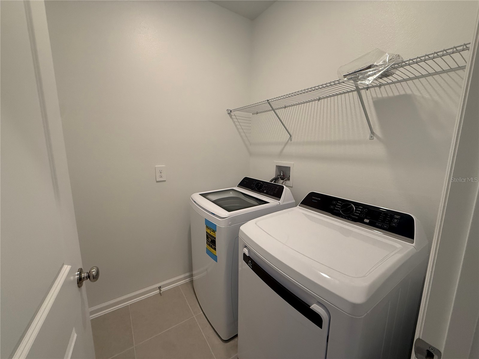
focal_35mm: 14
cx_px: 240
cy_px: 180
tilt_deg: -8.2
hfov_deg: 102.1
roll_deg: -0.1
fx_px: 194
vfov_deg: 85.7
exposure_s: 1/120
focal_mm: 2.22
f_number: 2.2
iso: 200
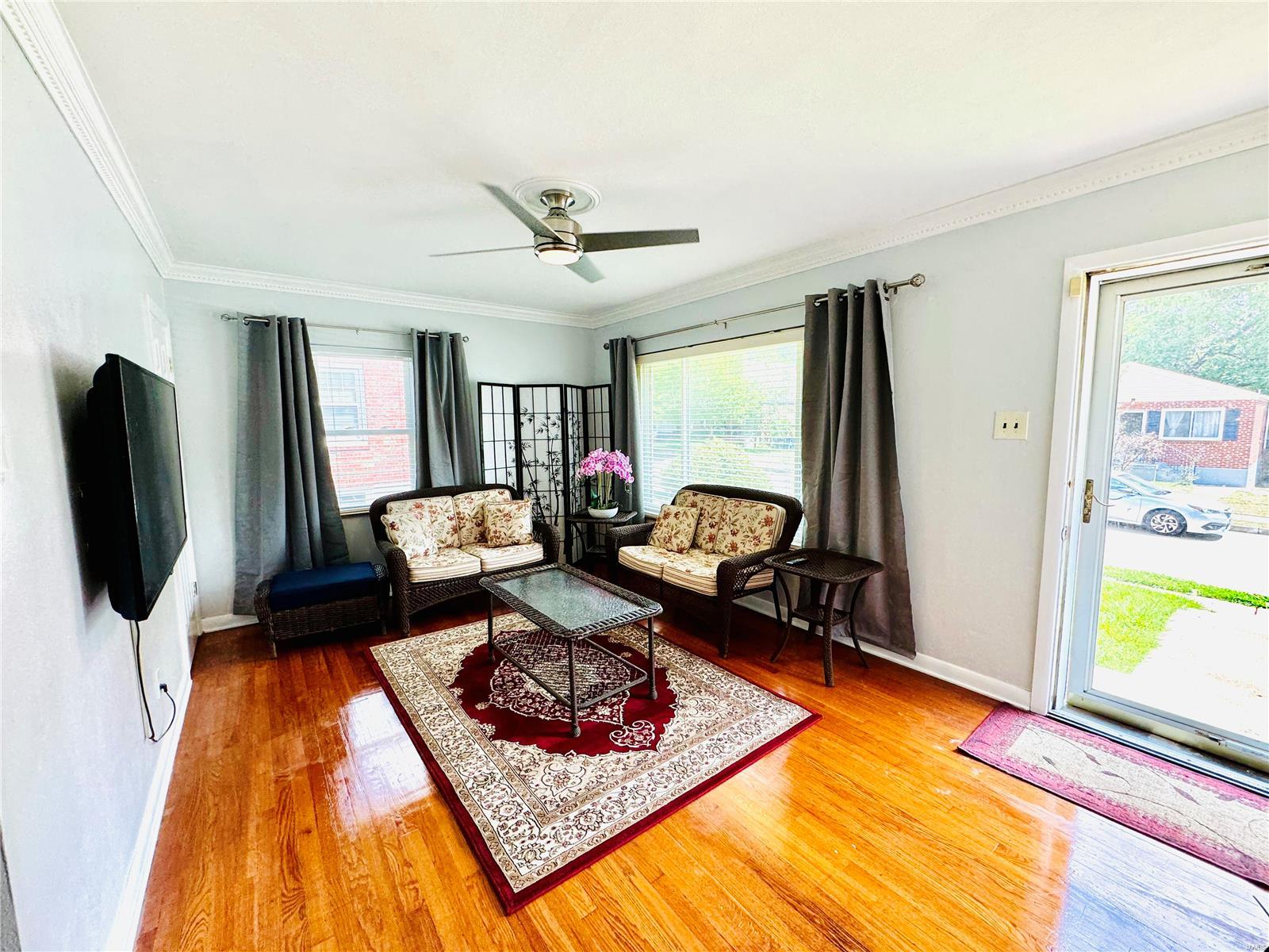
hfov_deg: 102.1
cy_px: 476
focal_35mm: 14
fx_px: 513
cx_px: 634
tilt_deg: -6.3
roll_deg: +0.6
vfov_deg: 85.7
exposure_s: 1/120
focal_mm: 2.22
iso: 80
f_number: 2.2
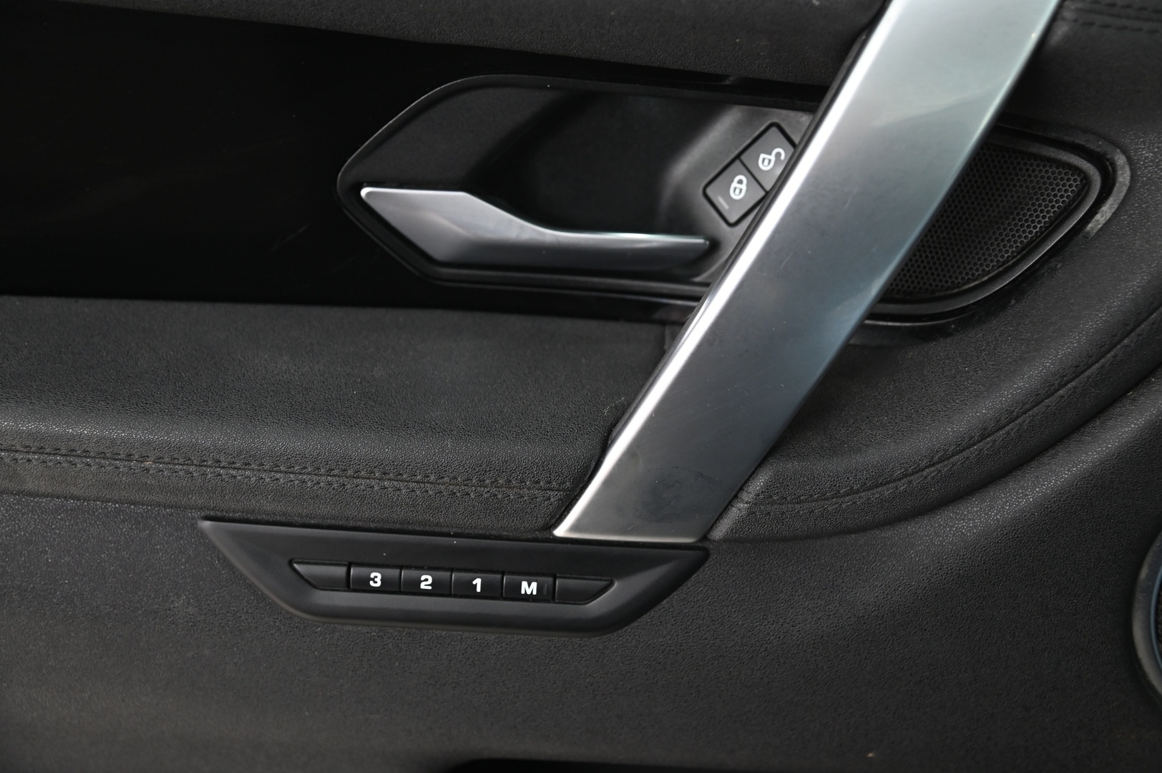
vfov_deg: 26.9
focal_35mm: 50
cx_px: 581
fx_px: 1613
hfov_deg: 39.6
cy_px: 386
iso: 2000
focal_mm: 50
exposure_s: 1/15
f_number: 4
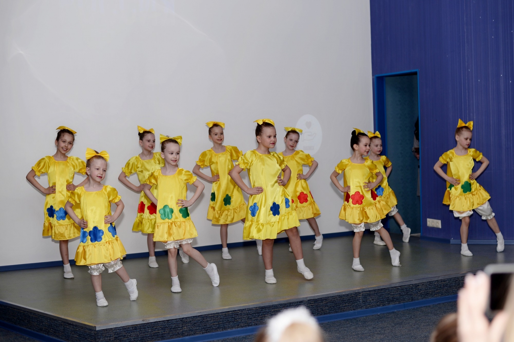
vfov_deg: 27.0
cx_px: 257
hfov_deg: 39.6
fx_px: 714
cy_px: 171
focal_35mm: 50
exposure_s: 1/125
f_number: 2.5
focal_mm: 50
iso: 100
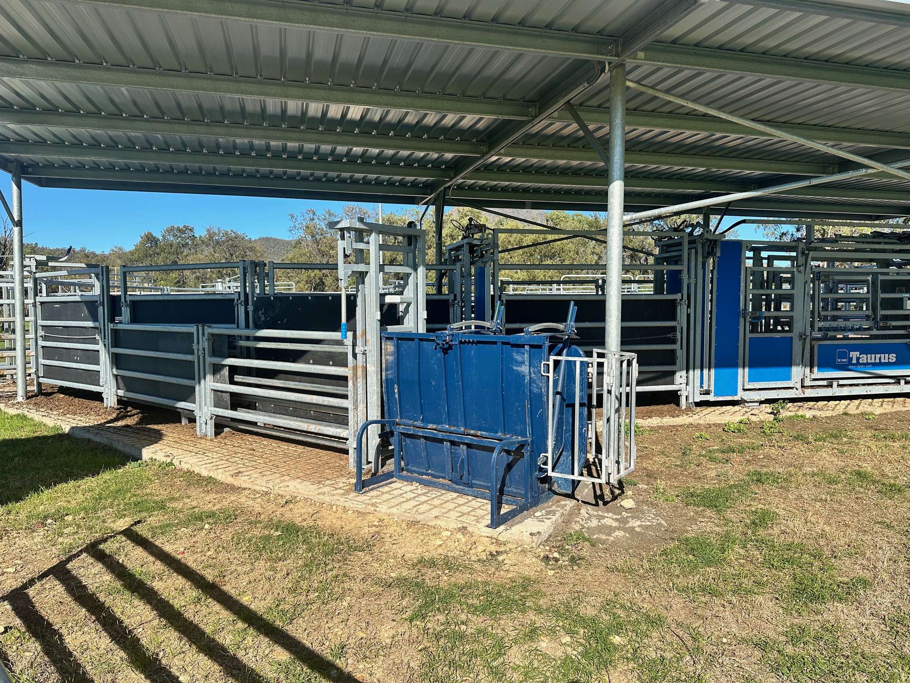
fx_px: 631
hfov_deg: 71.6
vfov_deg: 56.8
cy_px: 342
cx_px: 455
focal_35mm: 24
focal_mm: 6.86
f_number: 1.78
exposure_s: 1/3247
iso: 80
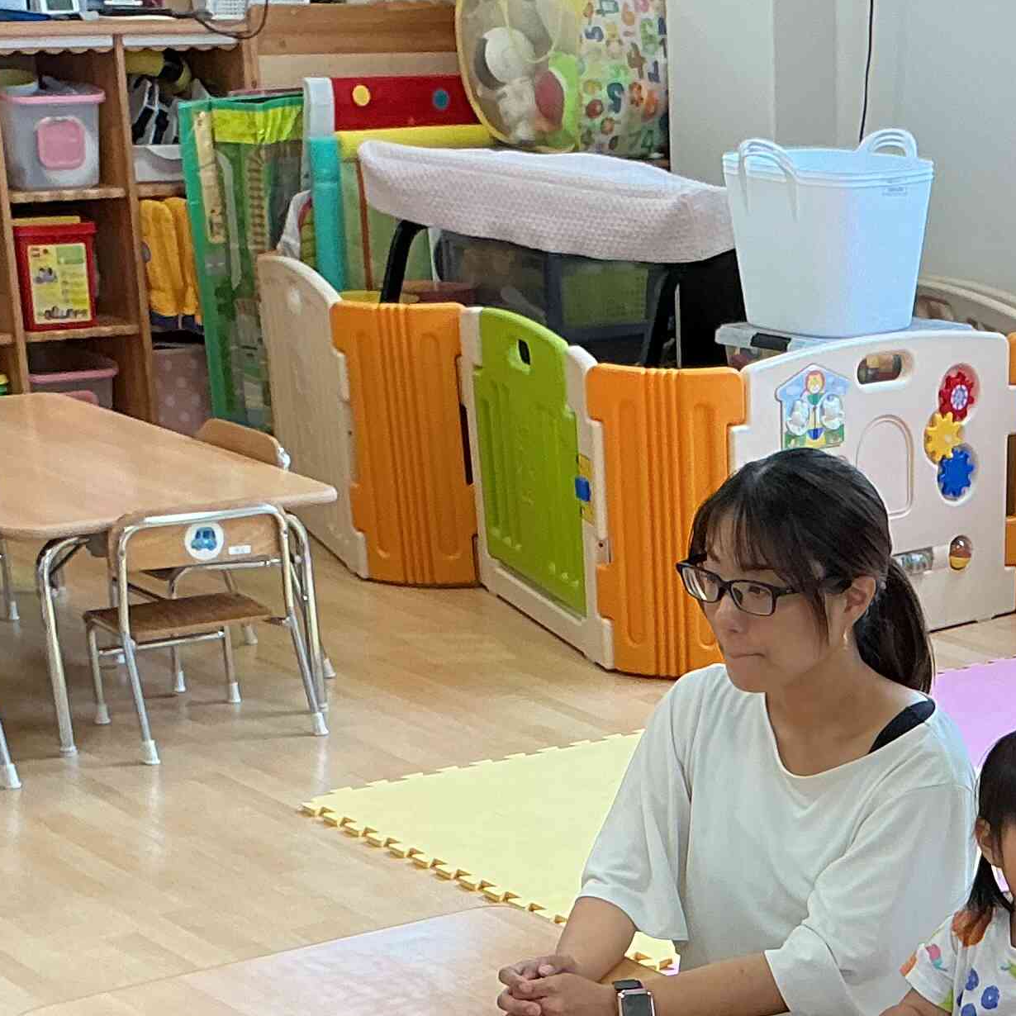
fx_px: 2789
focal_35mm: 84
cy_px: 1115
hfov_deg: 19.9
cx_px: 1064
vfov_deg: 19.8
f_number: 1.8
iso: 64
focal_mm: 3
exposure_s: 1/120
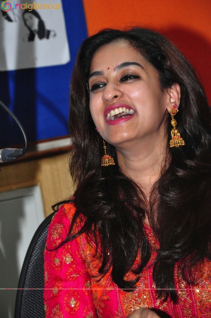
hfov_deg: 8.7
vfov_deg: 13.1
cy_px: 159
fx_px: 1388
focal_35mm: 158
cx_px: 106
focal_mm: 105
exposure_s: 1/125
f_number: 5.6
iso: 3200
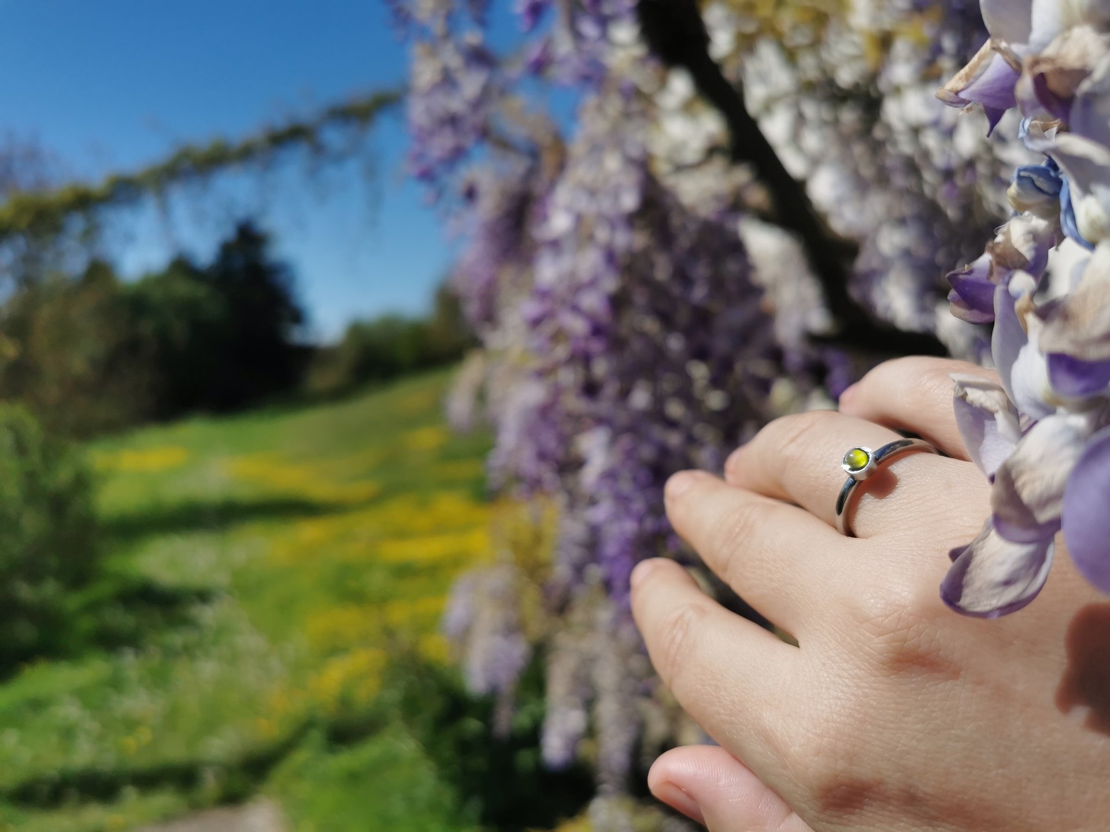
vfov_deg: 51.4
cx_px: 555
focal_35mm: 27
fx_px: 866
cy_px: 416
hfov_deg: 65.3
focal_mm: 5.56
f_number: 1.6
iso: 50
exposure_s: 1/7576
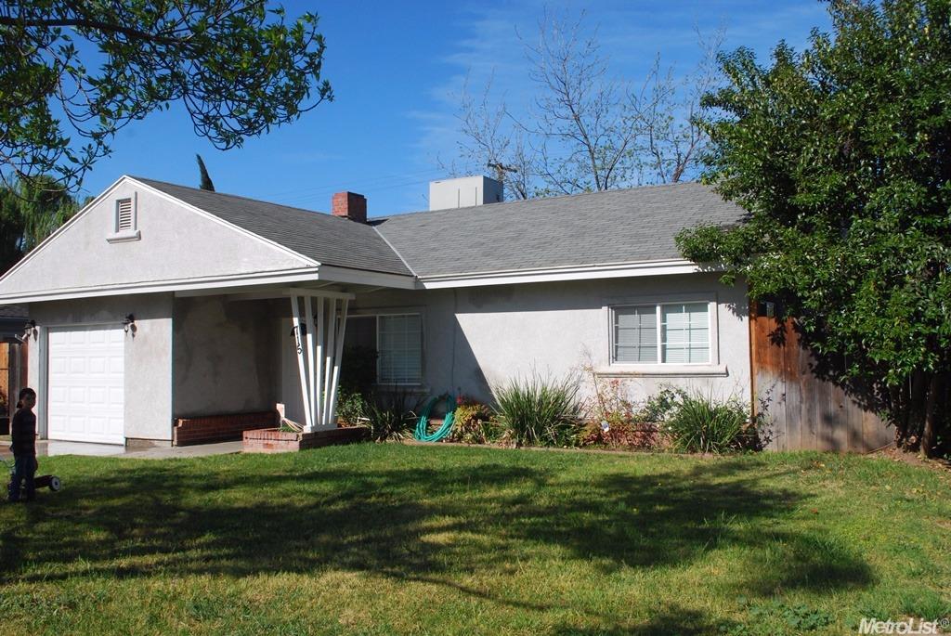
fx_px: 873
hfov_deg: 57.2
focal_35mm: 33
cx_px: 476
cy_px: 318
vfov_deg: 40.1
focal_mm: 22
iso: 400
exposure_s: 1/500
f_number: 11
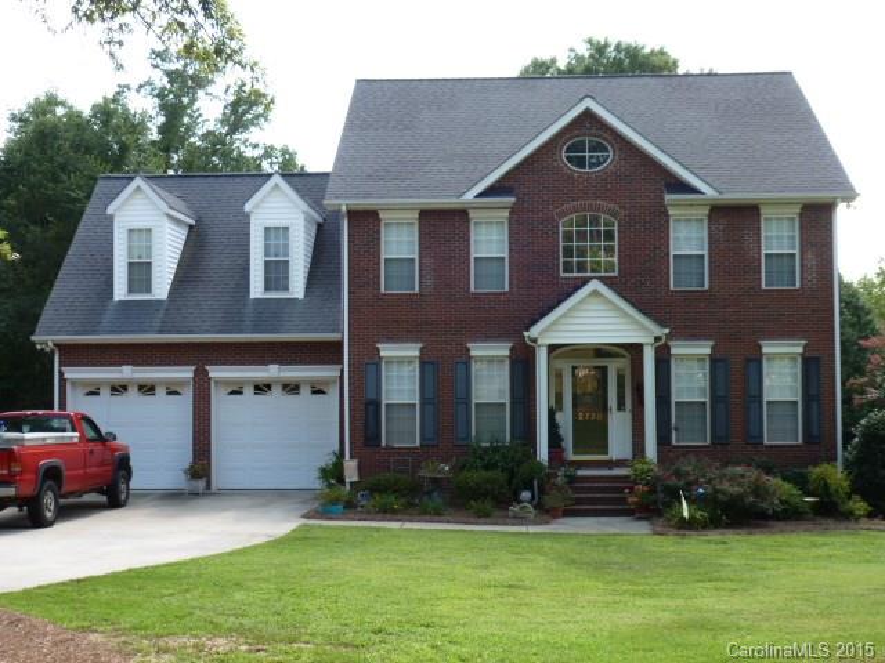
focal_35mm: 45
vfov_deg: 32.2
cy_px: 332
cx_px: 442
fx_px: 1150
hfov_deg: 42.1
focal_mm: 8
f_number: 4
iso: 100
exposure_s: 1/125
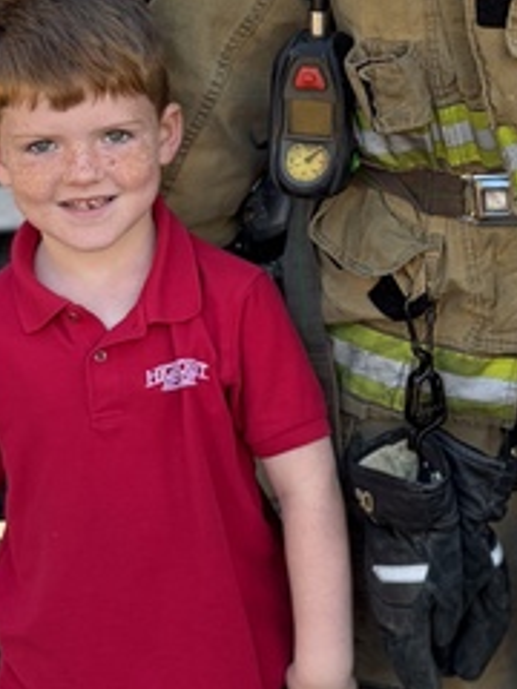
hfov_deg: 13.2
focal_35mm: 111
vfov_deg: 17.5
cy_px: 118
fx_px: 2210
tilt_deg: -10.8
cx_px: 520
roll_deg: +1.9
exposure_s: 1/252
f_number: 1.6
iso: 50
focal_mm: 5.96
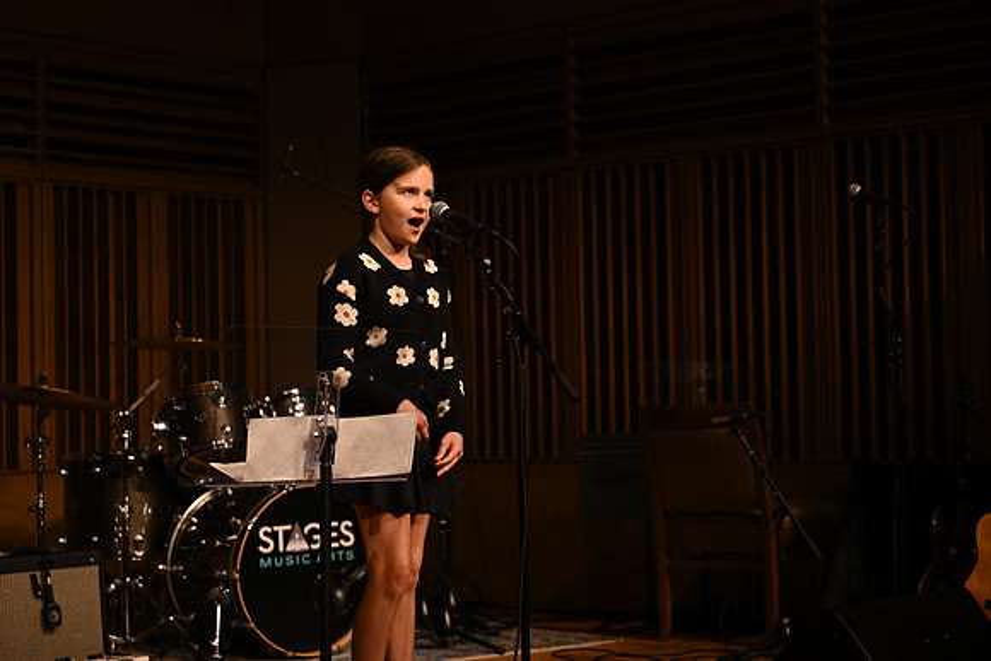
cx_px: 496
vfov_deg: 19.2
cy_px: 330
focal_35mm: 71
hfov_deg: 28.4
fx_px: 1955
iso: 1000
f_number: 2.8
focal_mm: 71
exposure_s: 1/400
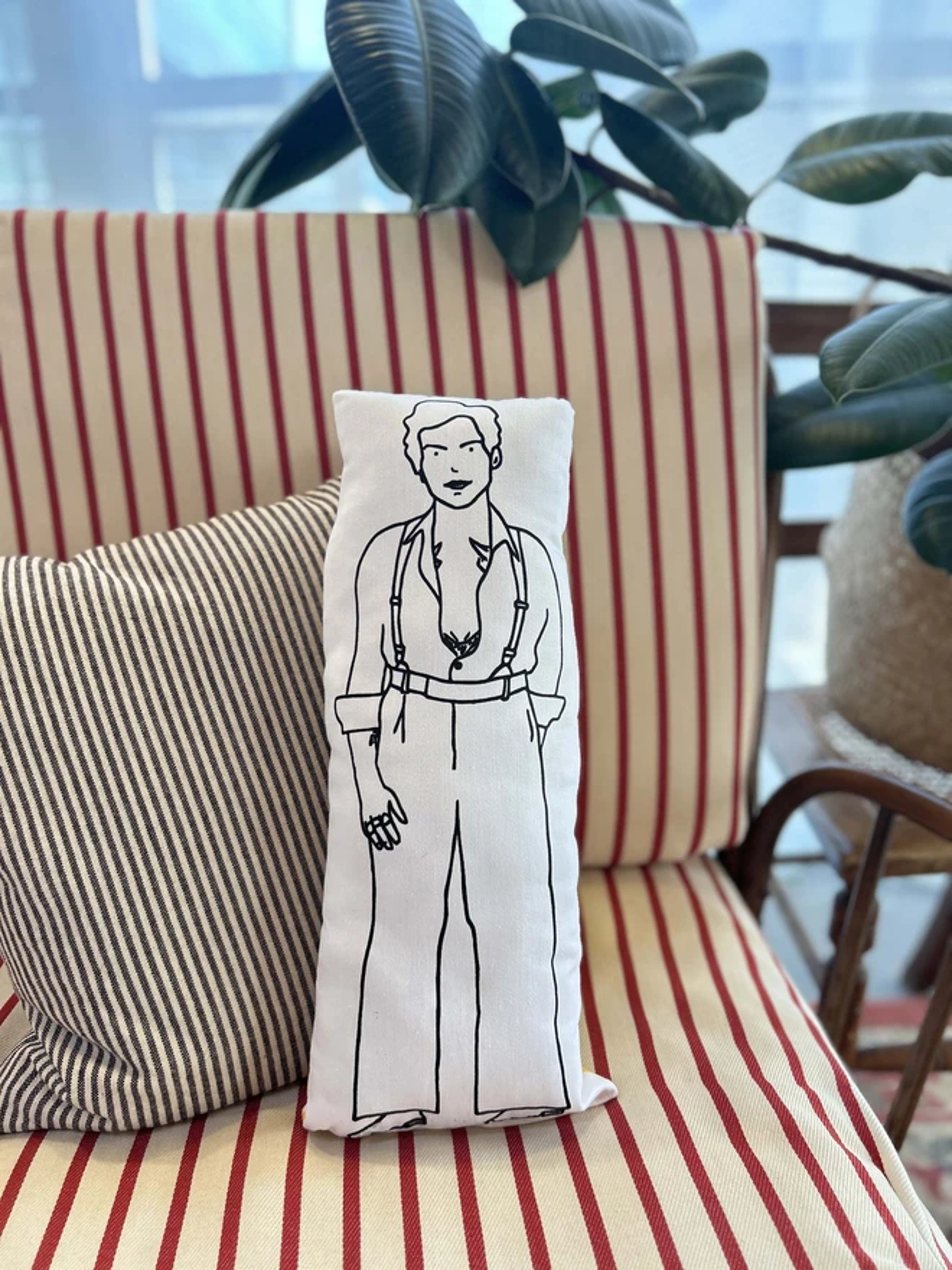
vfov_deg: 67.3
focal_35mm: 26
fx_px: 953
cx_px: 476
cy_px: 635
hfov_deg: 53.1
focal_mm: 5.7
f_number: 1.5
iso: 100
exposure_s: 1/100
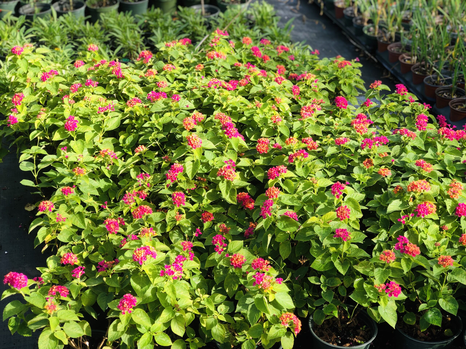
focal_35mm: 57
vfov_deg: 25.7
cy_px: 174
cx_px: 233
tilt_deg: -31.0
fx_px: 767
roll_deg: +0.3
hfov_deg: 33.8
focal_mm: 6.6
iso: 20
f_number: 2.8
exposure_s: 1/157
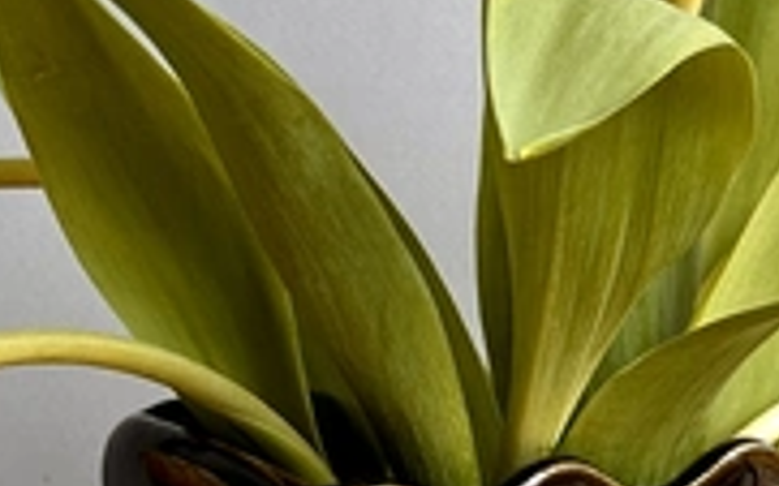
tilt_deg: -13.1
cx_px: 357
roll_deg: -0.3
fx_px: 2632
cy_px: 452
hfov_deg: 16.8
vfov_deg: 10.5
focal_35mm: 124
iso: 80
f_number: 1.78
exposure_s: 1/1083
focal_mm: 6.86
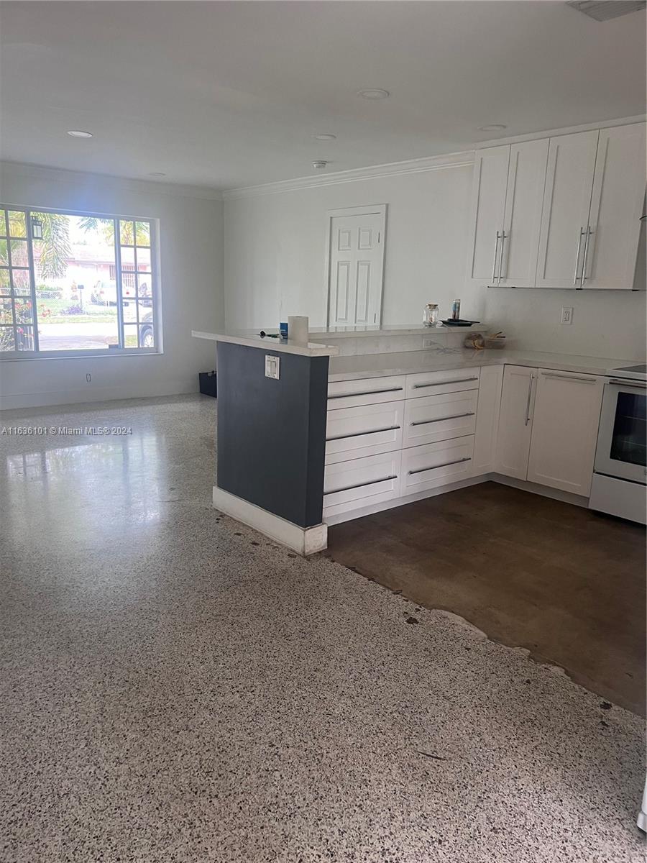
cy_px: 432
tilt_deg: -12.6
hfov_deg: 53.1
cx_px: 324
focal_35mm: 26
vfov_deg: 67.3
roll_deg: -1.3
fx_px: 648
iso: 125
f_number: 1.5
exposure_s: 1/77
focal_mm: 5.7
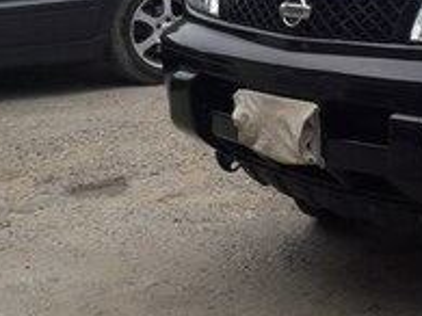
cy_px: 27
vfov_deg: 15.4
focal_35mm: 95
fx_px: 1157
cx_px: 680
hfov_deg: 17.9
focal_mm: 3.7
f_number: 1.9
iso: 40
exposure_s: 1/586
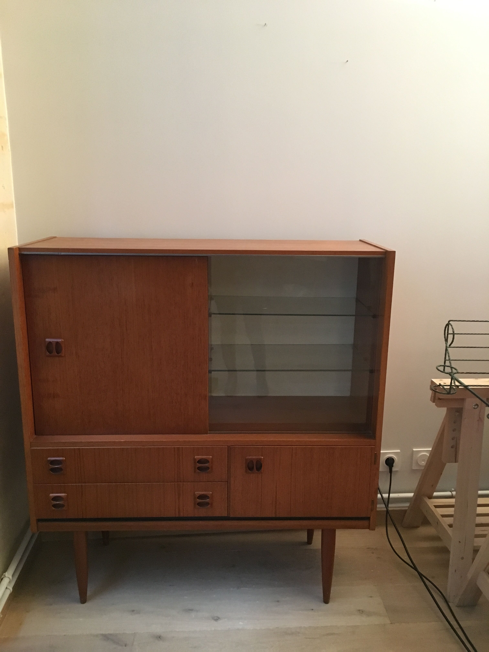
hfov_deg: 48.2
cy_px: 326
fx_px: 546
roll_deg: -0.7
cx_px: 244
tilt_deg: -13.9
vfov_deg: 61.7
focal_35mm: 29
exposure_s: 1/17
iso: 250
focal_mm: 4.15
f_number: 2.2
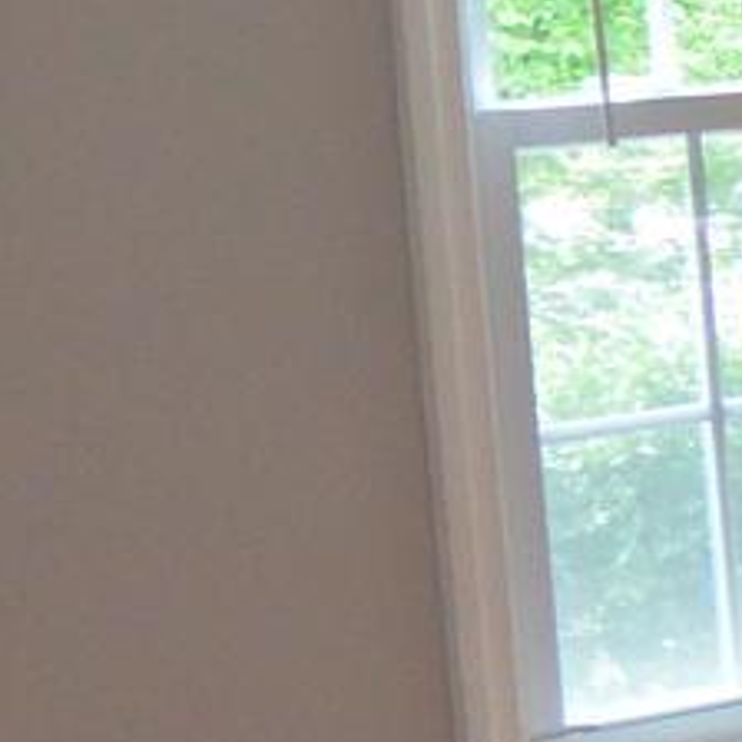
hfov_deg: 6.3
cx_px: 3286
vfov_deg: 8.3
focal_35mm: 210
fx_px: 5093
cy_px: 535
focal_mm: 10
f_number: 4
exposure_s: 1/80
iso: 400
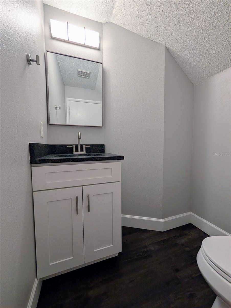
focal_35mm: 12
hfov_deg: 94.6
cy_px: 154
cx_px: 116
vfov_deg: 110.5
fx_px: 107
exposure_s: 1/120
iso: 83
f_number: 1.7
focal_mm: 2.02
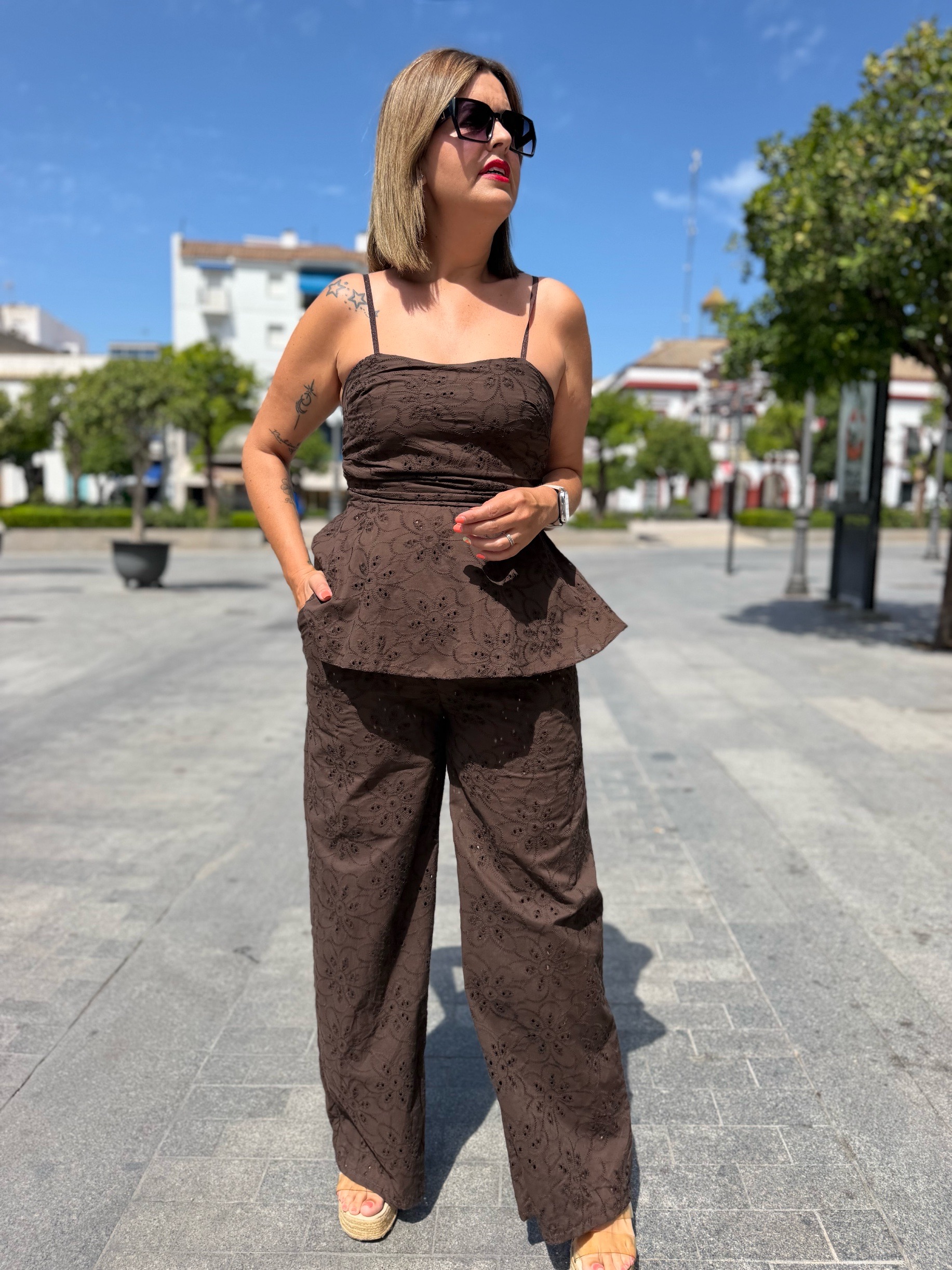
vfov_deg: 71.6
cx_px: 476
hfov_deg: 56.8
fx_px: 880
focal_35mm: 24
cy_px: 635
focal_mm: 6.76
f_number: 1.78
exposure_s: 1/3759
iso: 80
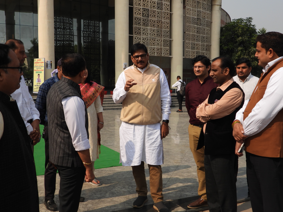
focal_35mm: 41
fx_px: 335
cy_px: 106
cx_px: 142
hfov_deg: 45.8
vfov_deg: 35.1
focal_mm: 7.4
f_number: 3.2
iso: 100
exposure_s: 1/1600
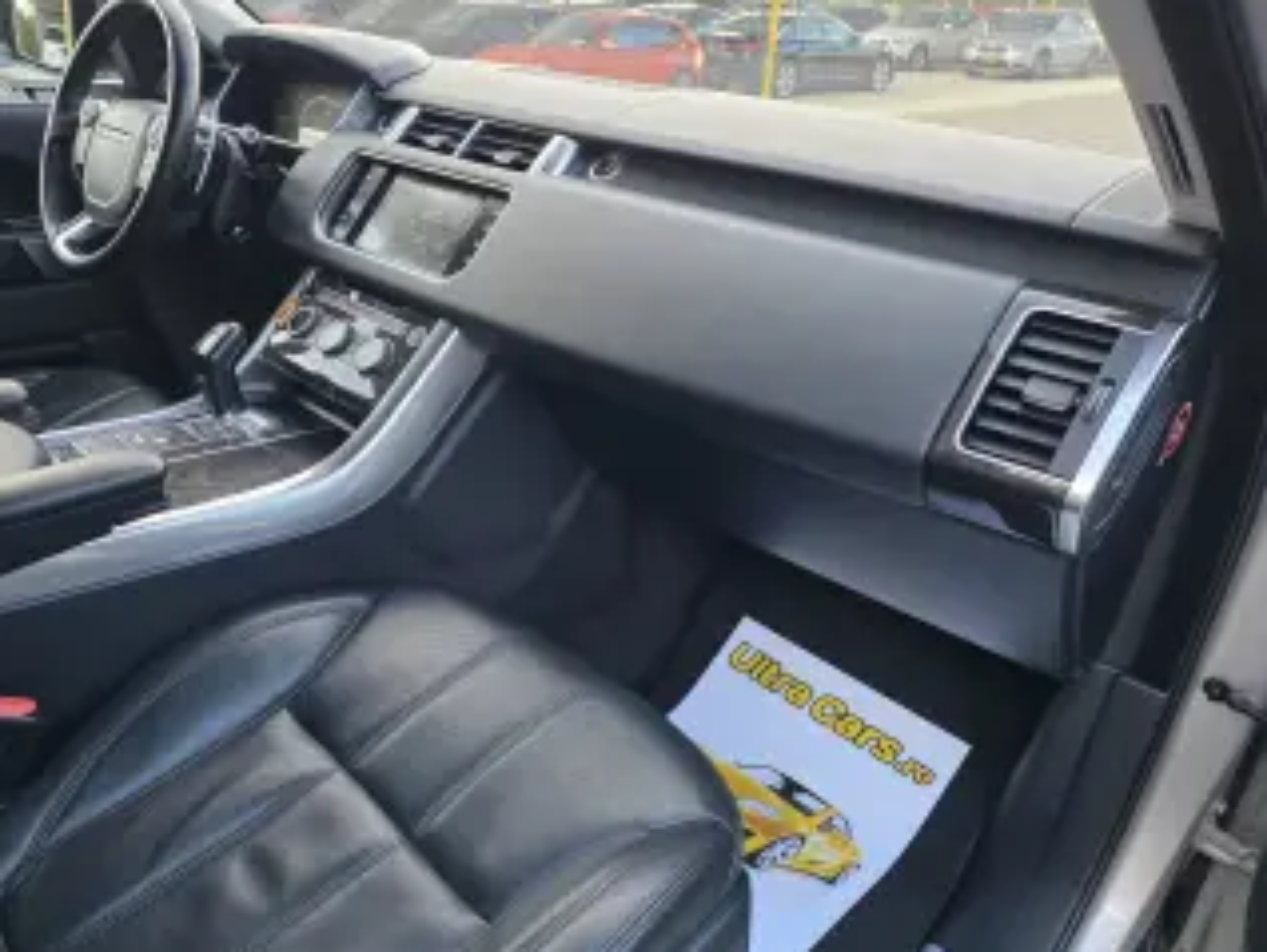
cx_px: 570
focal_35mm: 26
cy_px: 462
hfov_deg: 67.1
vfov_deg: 53.1
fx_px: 952
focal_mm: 6.25
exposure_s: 1/180
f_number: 1.7
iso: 160
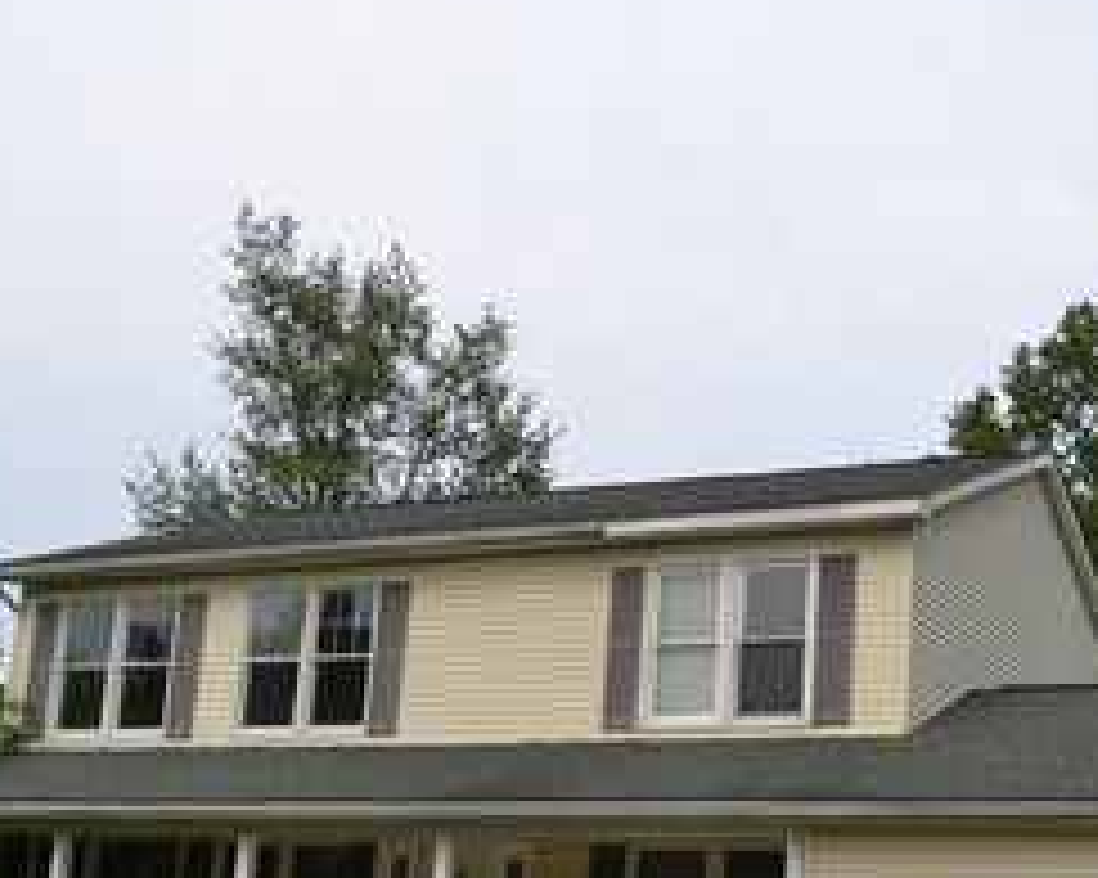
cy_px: 606
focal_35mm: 52
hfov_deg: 35.5
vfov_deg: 28.9
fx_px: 1689
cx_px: 778
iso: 100
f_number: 7.1
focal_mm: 18
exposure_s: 1/200
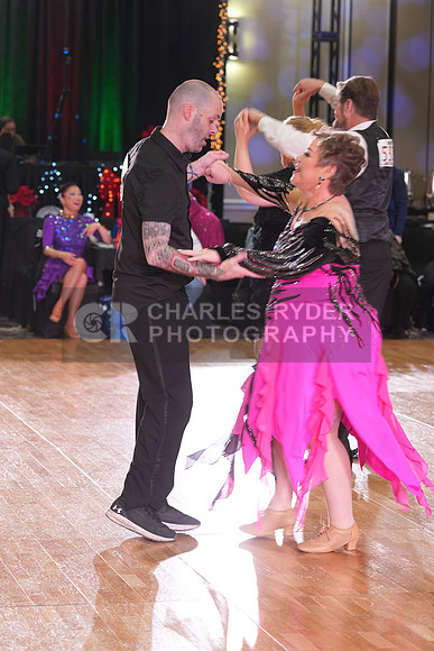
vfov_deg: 20.4
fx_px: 1807
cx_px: 217
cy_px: 326
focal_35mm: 100
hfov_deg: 13.7
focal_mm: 100
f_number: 4.5
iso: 640
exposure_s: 1/60
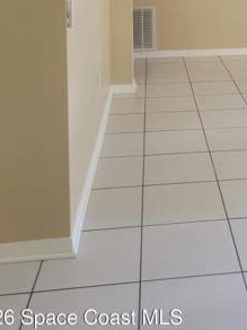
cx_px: 223
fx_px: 542
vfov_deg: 30.9
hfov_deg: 24.9
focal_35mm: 57
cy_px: -11
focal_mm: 5.4
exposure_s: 1/60
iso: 200
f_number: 1.8
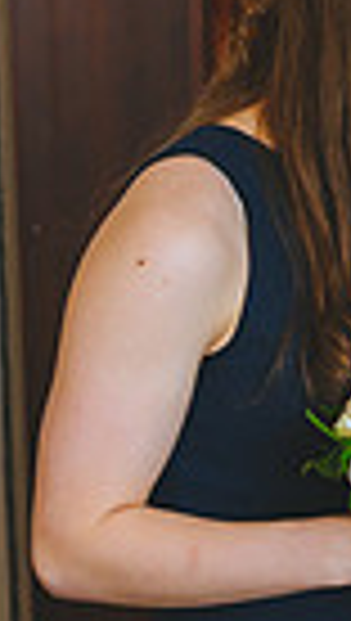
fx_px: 3627
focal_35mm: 220
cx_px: 1143
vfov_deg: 9.8
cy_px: 302
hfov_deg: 5.2
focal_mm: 50
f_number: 3.5
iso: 500
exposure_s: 1/200
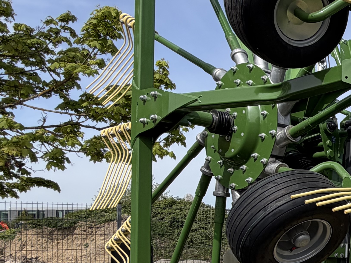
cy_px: 226
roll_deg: -0.3
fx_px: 497
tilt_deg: +0.4
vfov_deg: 28.7
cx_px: 484
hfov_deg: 29.3
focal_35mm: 49
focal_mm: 2.22
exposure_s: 1/770
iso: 20
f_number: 2.2
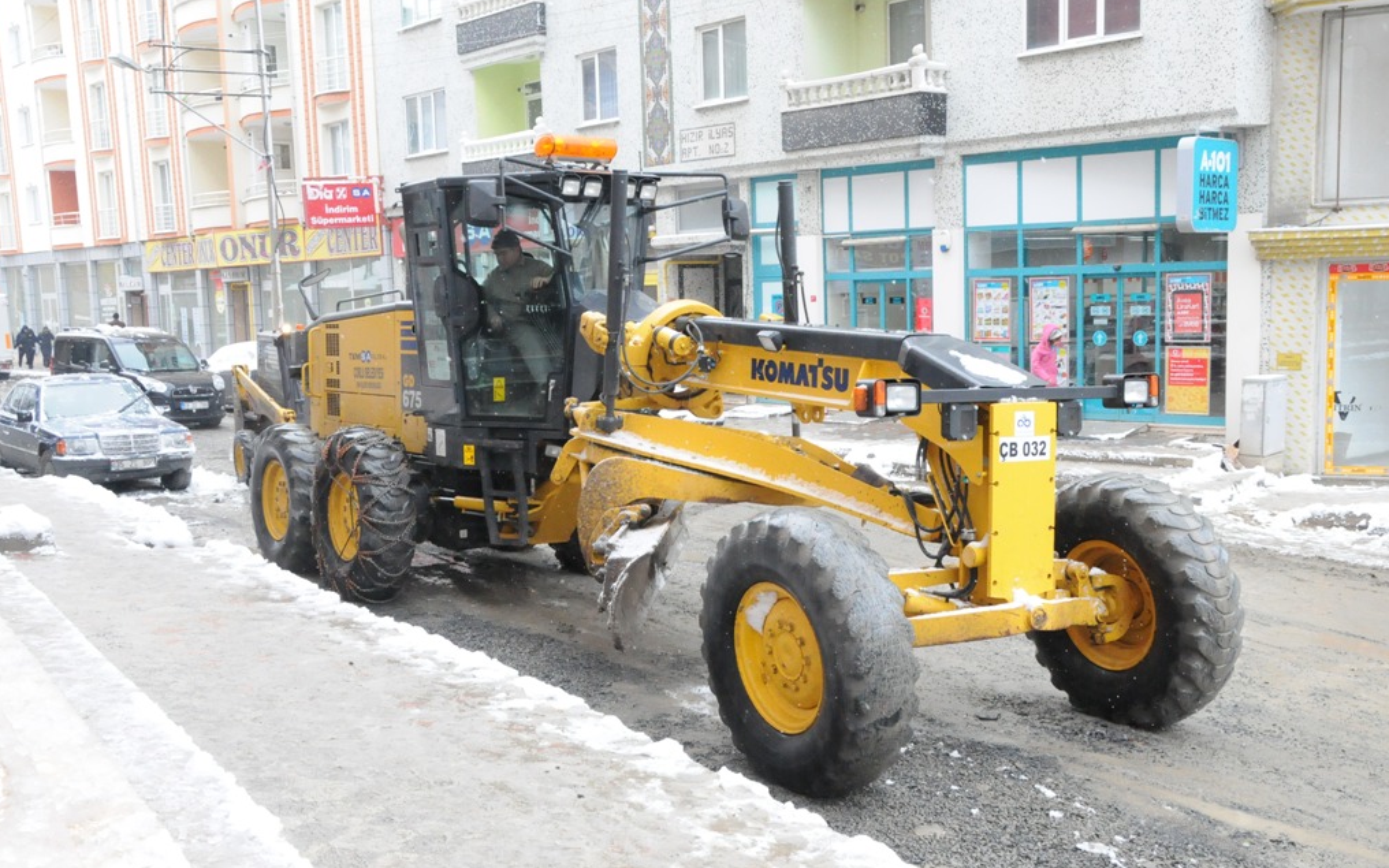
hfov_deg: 49.3
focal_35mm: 40
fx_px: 1514
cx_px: 690
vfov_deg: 32.0
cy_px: 442
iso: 3200
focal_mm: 26
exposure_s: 1/400
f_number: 10
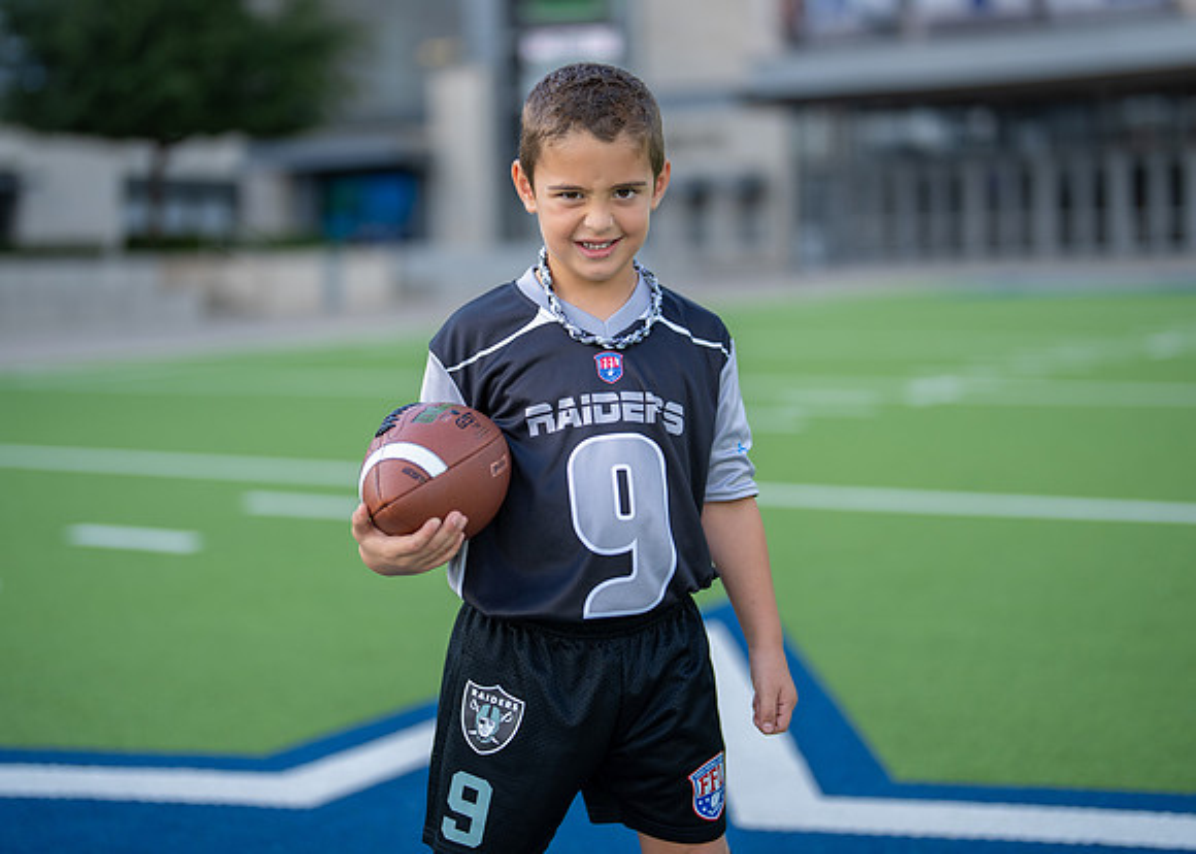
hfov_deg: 32.7
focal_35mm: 60
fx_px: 2040
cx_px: 604
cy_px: 380
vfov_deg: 23.6
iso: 100
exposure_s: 1/1600
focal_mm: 50
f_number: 1.2
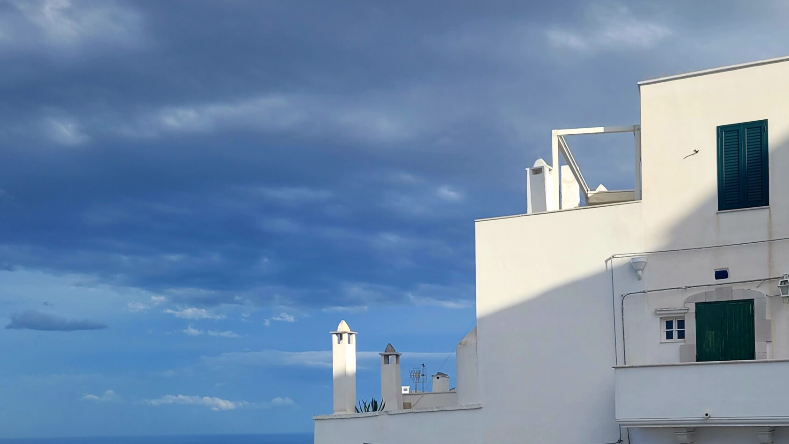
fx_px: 900
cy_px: 414
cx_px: 524
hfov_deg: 46.6
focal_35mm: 43
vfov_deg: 26.6
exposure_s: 1/2500
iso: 40
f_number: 1.8
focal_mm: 5.4
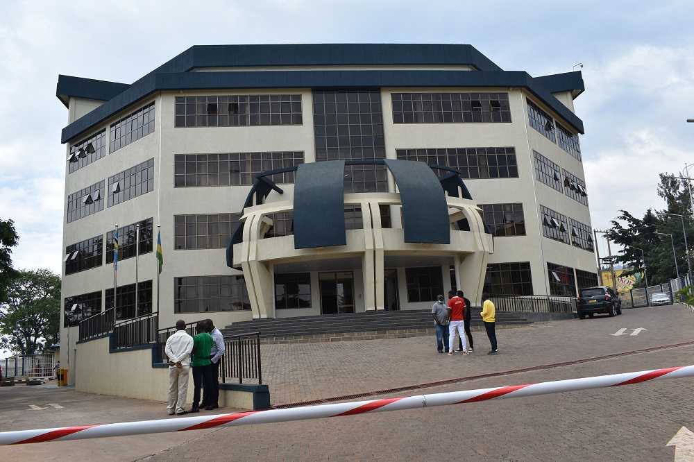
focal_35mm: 30
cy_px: 231
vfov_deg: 43.6
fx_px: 578
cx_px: 347
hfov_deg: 61.9
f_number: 9
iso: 200
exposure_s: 1/320
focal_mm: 20
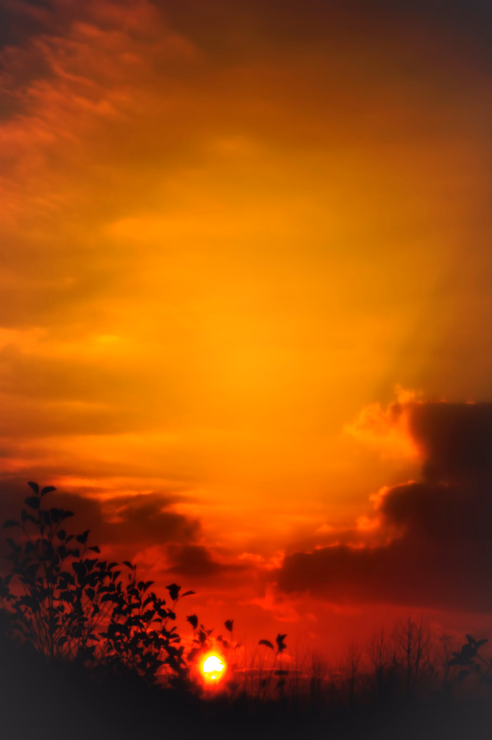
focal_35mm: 105
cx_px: 246
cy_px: 370
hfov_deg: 13.0
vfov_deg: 19.5
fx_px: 2155
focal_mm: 70
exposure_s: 1/320
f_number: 6.3
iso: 100
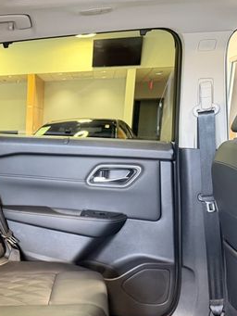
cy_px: 220
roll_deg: +0.8
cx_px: -52
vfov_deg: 41.3
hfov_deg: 27.9
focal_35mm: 45
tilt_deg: -13.2
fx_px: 411
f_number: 1.78
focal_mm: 6.76
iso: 1000
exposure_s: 1/40
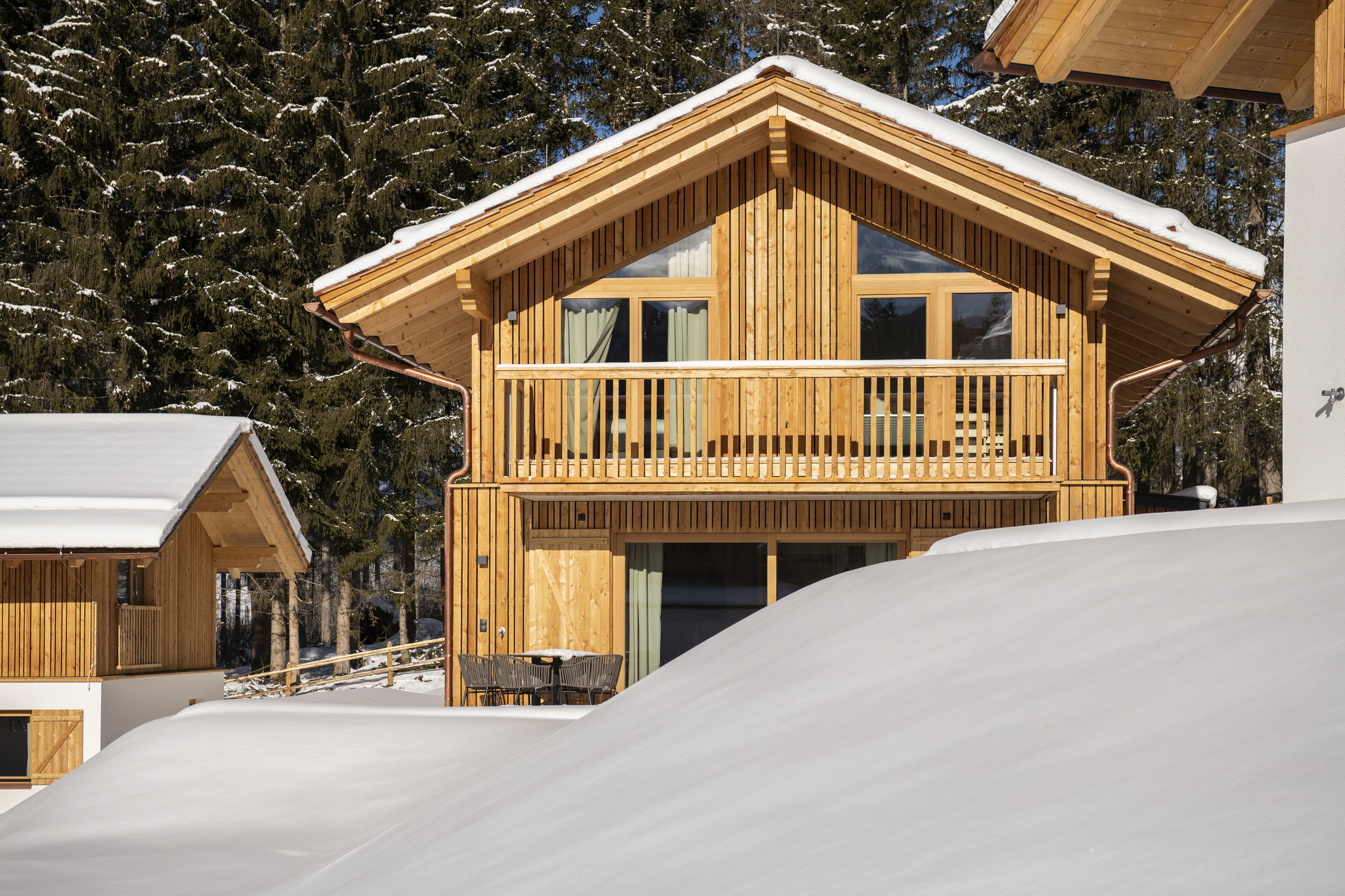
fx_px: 2167
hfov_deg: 34.5
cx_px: 672
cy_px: 448
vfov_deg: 23.4
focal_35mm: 58
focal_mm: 58
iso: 100
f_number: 5
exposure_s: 1/1250
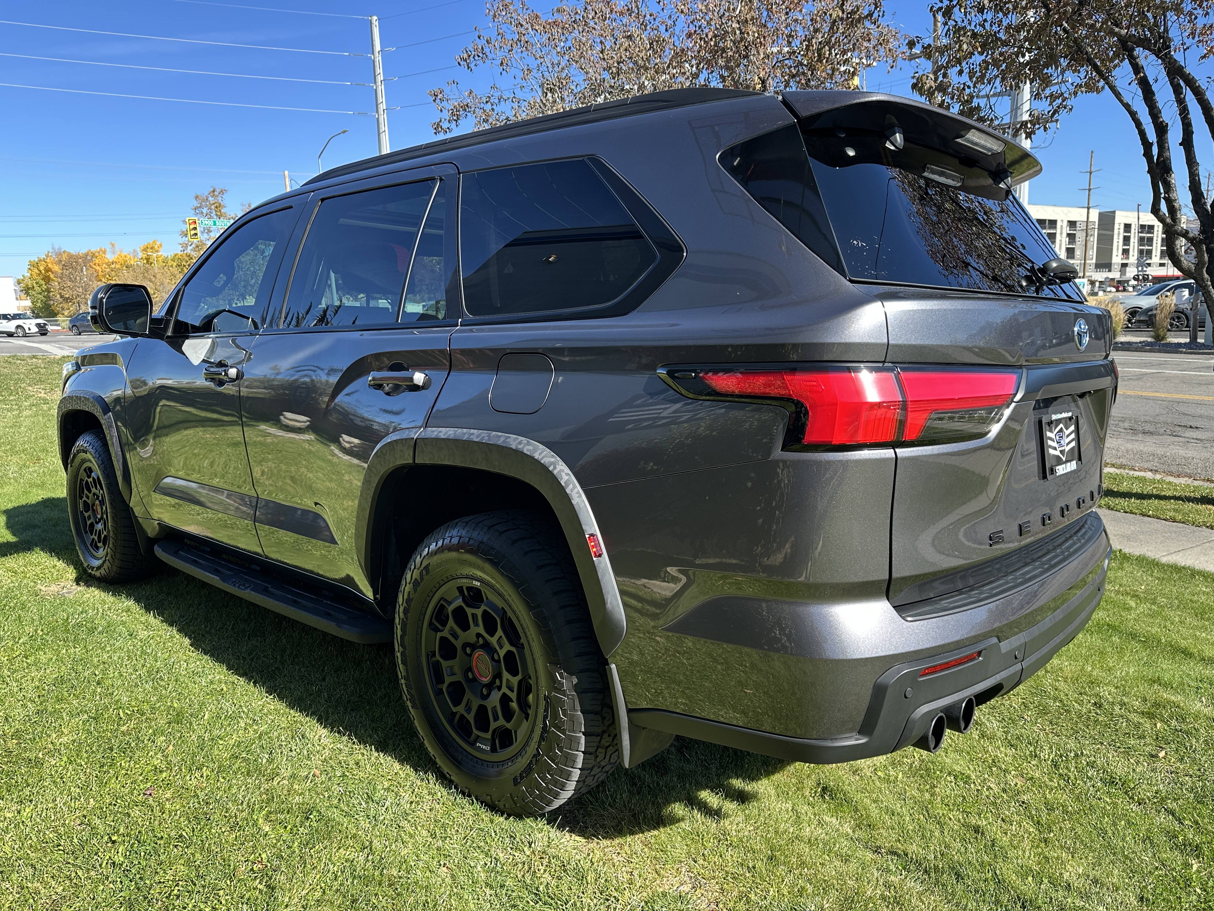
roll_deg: +2.8
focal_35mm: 24
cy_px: 456
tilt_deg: -9.3
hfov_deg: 71.6
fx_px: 842
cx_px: 607
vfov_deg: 56.8
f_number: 1.78
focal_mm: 6.86
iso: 80
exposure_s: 1/850
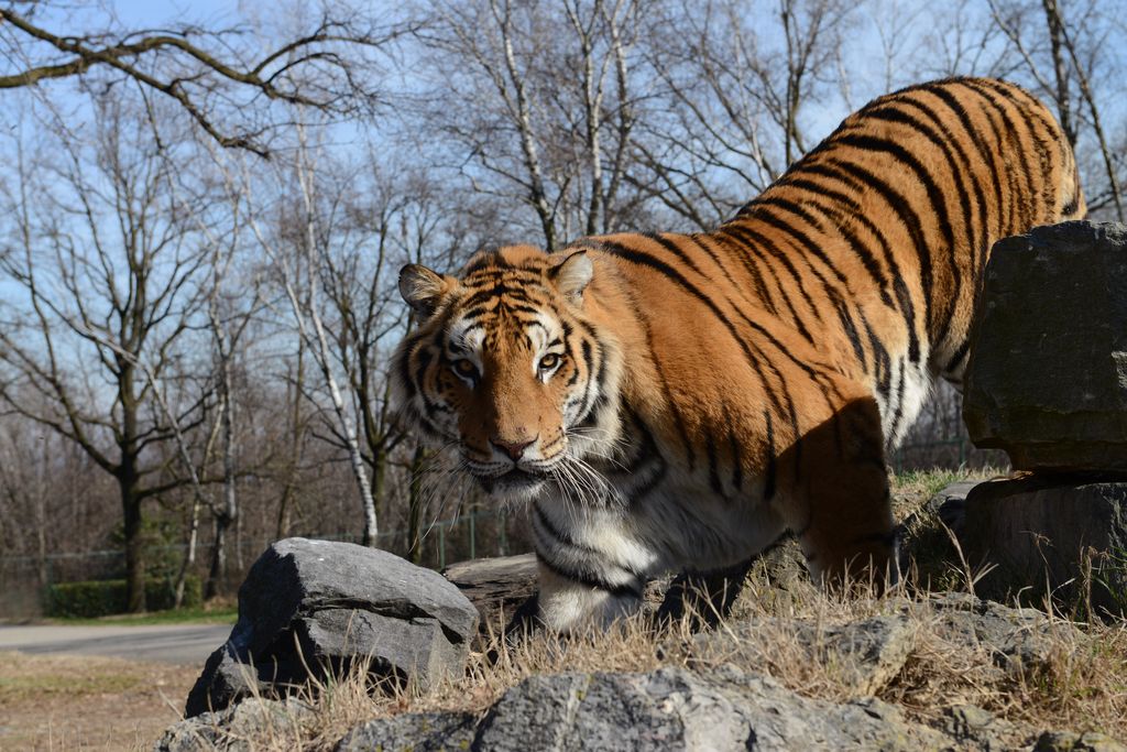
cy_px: 376
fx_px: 2192
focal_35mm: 70
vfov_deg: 19.5
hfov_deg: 28.8
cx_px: 564
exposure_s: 1/400
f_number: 10
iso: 200
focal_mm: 70
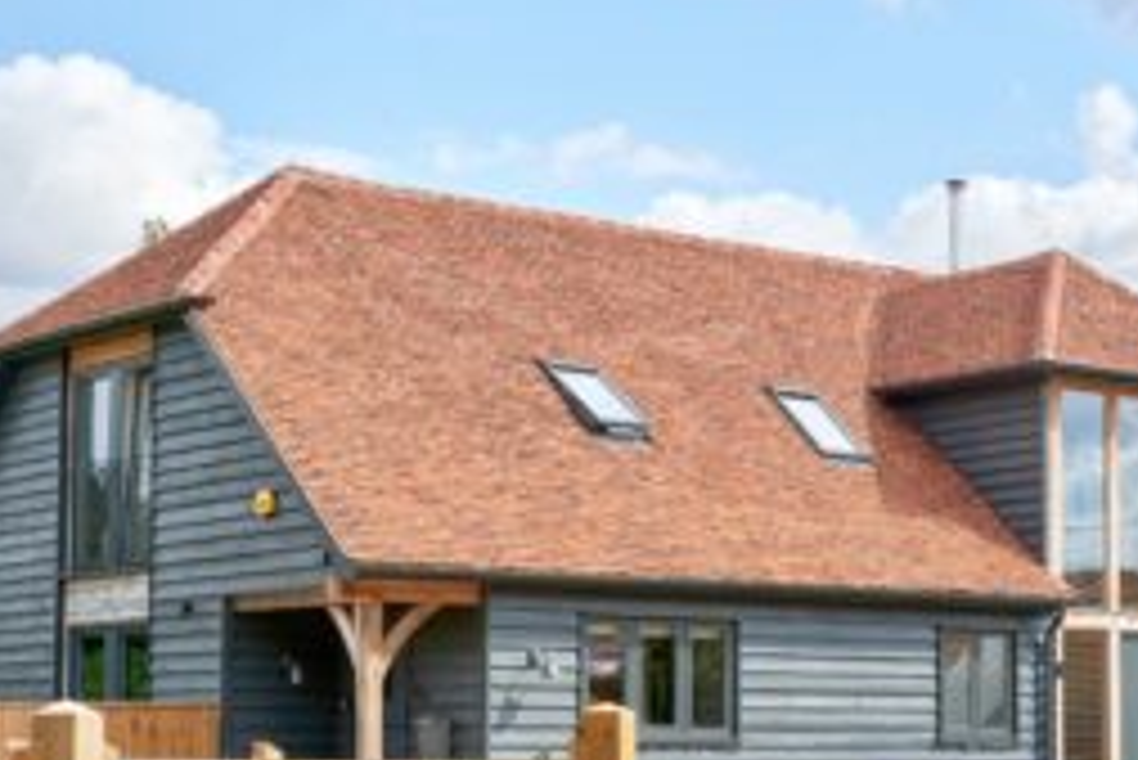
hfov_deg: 23.7
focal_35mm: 83
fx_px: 2625
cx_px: 1048
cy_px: 576
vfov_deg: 16.4
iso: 400
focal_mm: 35
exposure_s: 1/125
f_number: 16
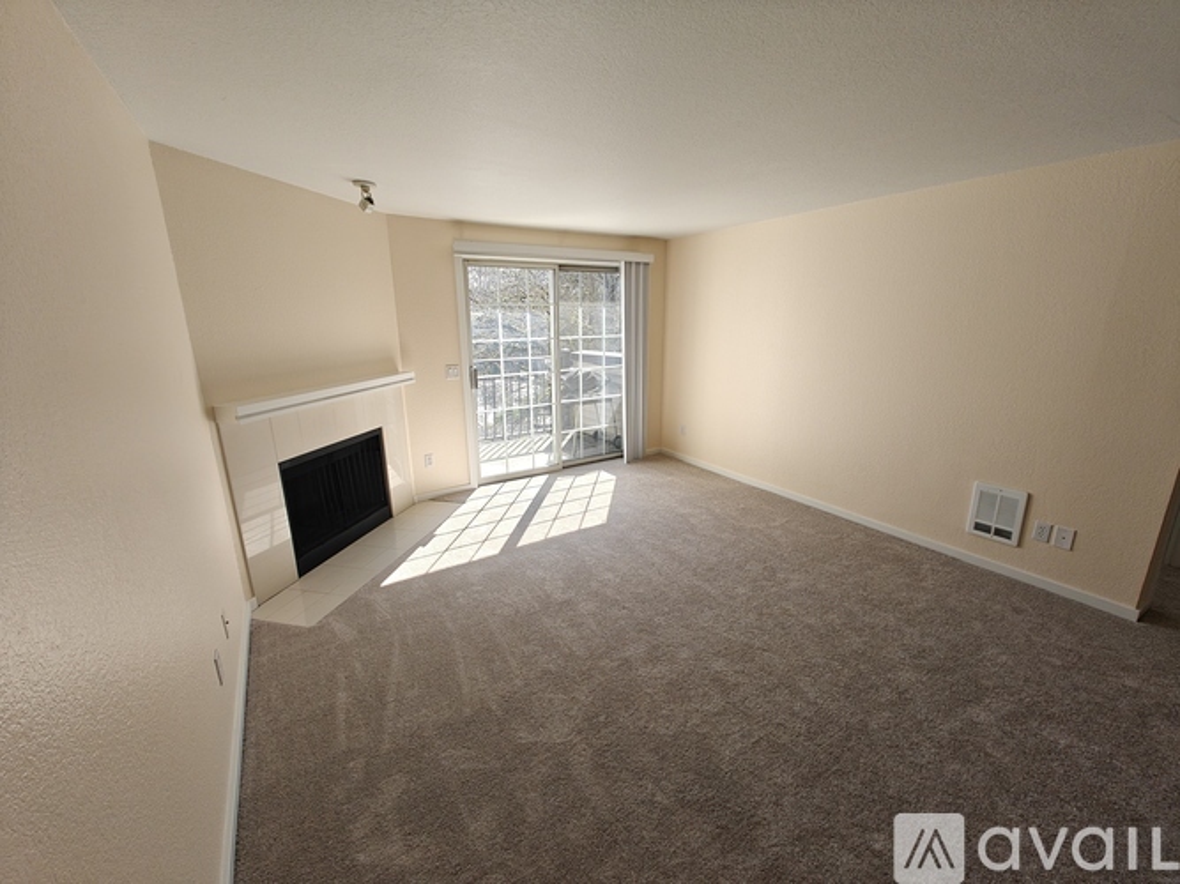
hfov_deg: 102.1
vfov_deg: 85.7
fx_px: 477
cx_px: 590
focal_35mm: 14
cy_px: 442
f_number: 2.2
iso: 64
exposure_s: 1/168
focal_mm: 2.62
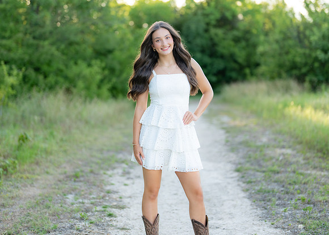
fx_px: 610
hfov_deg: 30.2
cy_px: 89
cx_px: 166
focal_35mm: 65
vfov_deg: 21.7
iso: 100
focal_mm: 50
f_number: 1.2
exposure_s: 1/1000
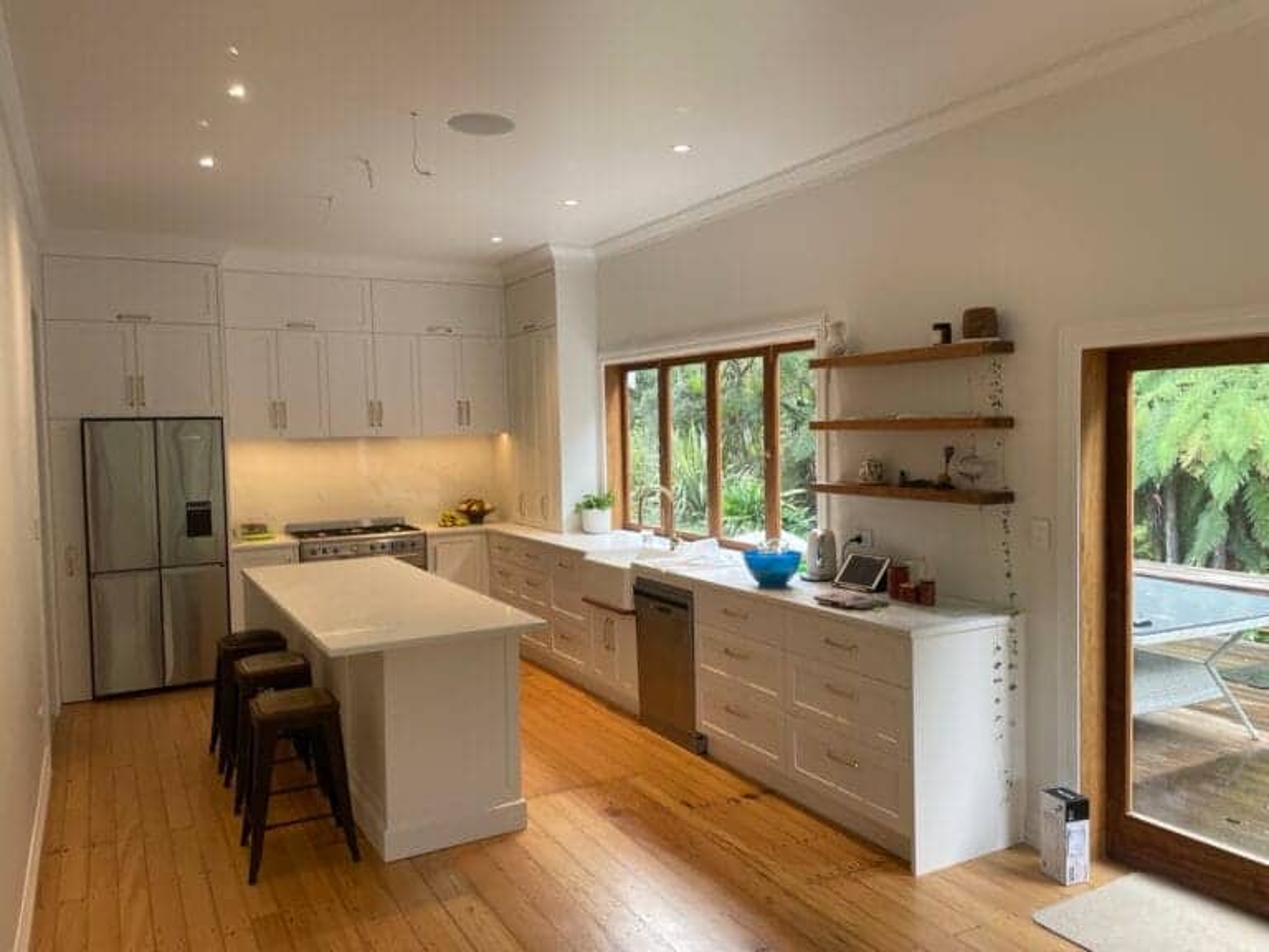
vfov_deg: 53.1
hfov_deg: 67.3
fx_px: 953
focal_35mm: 26
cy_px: 476
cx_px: 634
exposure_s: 1/121
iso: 100
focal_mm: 4.2
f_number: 1.6
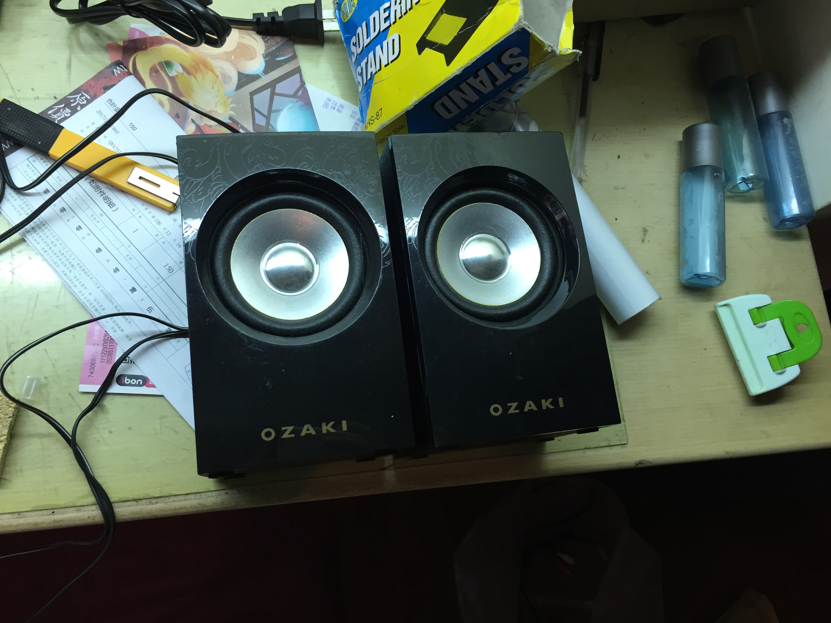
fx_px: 696
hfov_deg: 61.7
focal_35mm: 29
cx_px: 416
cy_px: 312
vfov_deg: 48.2
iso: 32
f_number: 2.2
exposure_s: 1/30
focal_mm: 4.15
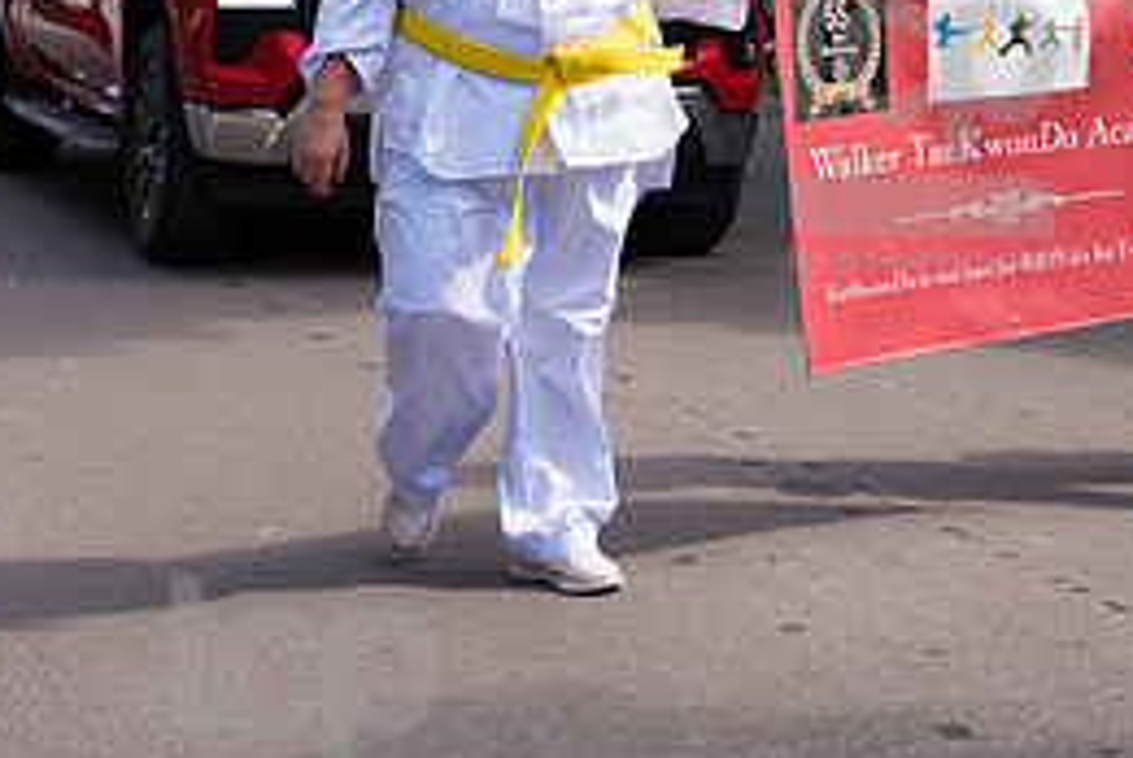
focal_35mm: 98
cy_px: 120
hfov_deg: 20.5
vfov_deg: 13.9
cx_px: 924
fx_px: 3088
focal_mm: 44
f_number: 6.3
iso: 180
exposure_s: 1/500
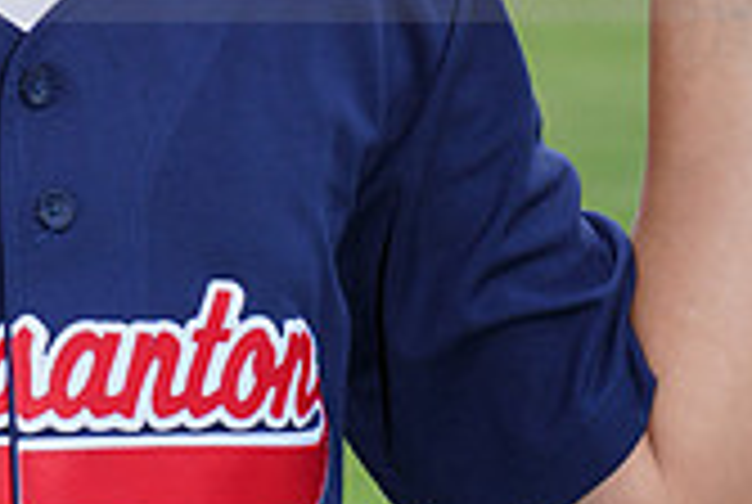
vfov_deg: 2.3
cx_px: -59
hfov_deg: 3.4
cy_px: -110
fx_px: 12618
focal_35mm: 603
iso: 200
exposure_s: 1/200
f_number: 9
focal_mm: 174
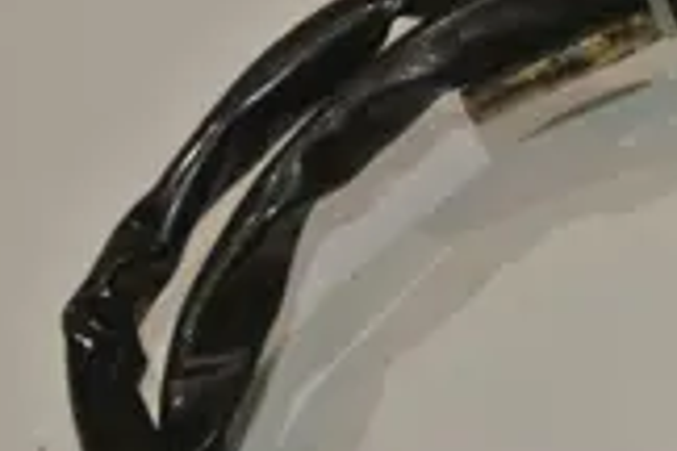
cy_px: 129
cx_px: 807
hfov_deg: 13.7
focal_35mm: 146
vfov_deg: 9.4
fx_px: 2745
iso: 200
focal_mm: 16.3
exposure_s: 1/60
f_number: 4.2
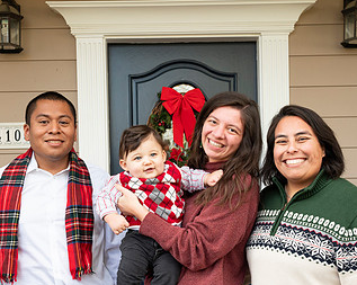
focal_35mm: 55
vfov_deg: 27.2
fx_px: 581
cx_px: 173
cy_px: 210
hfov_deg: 34.2
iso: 400
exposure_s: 1/200
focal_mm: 32
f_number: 4.8
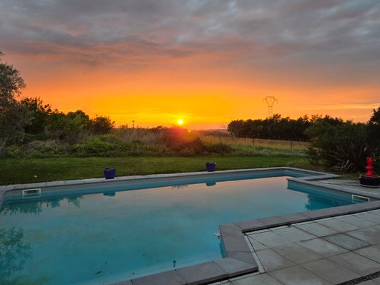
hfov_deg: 67.3
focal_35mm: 26
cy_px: 125
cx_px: 190
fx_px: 285
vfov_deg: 52.9
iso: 25
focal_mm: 5.4
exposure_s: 1/186
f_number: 1.8
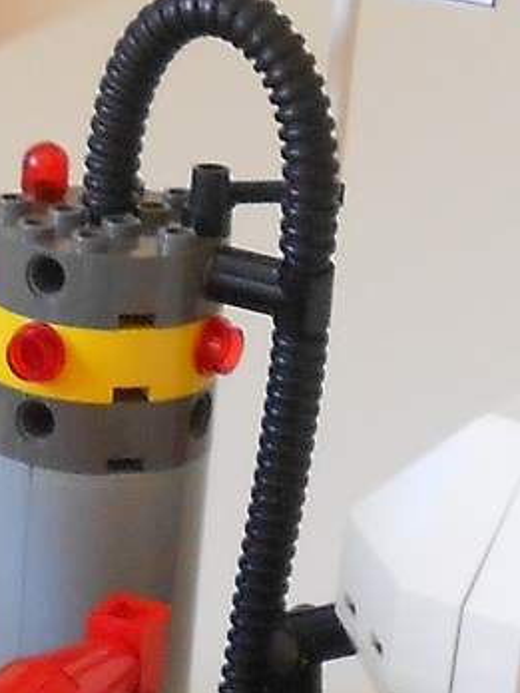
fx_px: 3605
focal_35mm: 180
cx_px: -414
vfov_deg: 10.8
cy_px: 872
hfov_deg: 8.0
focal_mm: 5.1
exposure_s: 1/30
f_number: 3.4
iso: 200
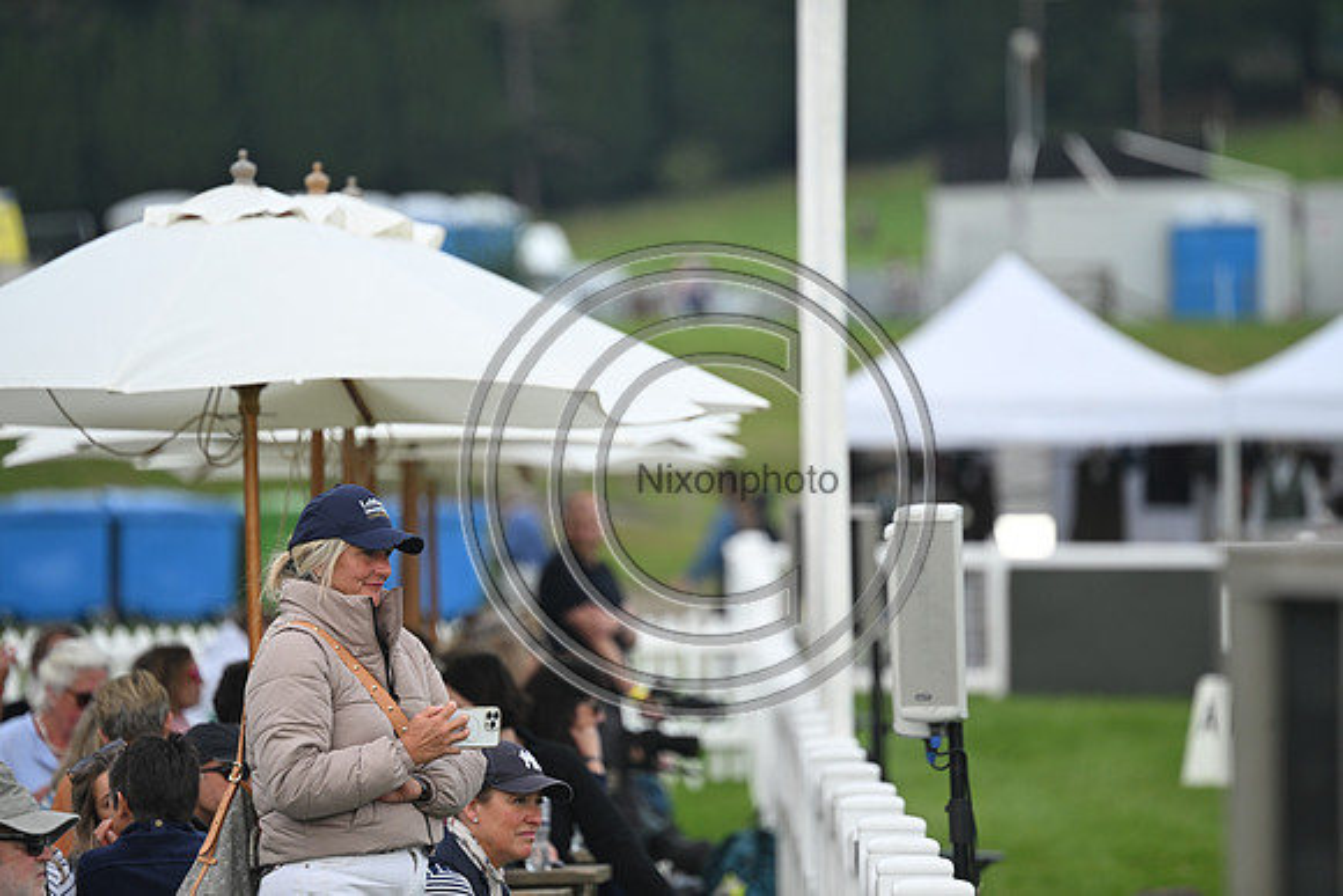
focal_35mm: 400
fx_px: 14925
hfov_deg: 5.2
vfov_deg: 3.4
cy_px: 448
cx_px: 672
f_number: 5.6
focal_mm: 400
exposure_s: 1/1250
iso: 720
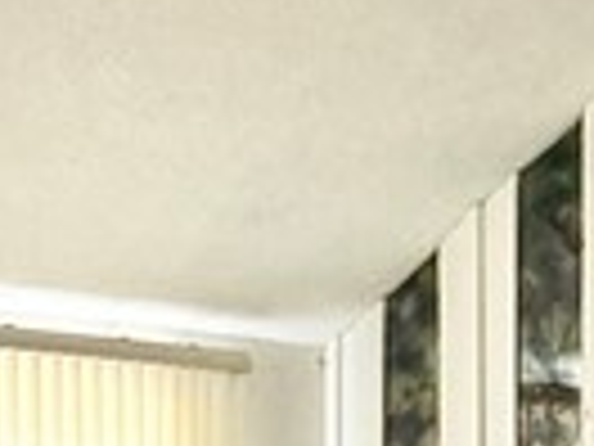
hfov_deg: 17.9
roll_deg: -0.1
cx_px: 99
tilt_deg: +0.4
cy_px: 626
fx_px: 1870
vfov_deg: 13.0
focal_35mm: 109
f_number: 2.2
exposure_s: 1/121
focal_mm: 2.22
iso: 320
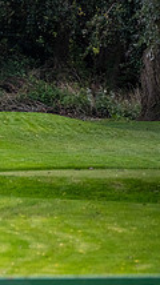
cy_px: 224
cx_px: -284
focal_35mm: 993
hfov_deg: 1.2
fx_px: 7507
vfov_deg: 2.2
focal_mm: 300
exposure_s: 1/500
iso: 640
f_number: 4
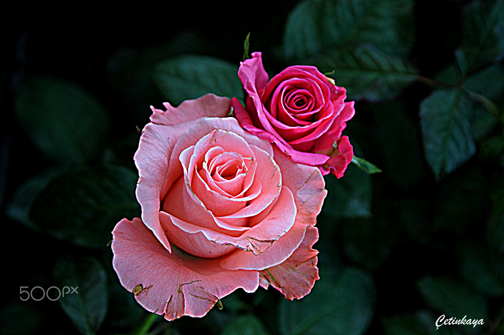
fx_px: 1384
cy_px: 168
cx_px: 252
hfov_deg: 20.6
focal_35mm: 99
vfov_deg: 13.8
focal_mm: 66
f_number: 5.6
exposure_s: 1/125
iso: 200
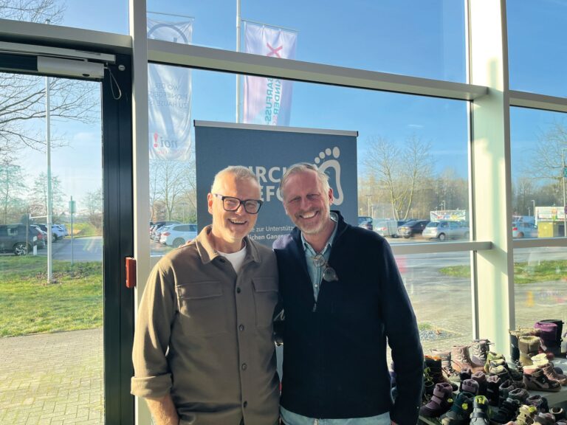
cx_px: 284
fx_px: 426
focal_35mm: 26
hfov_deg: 67.3
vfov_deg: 53.1
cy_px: 212
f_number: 1.6
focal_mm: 5.1
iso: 50
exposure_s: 1/592
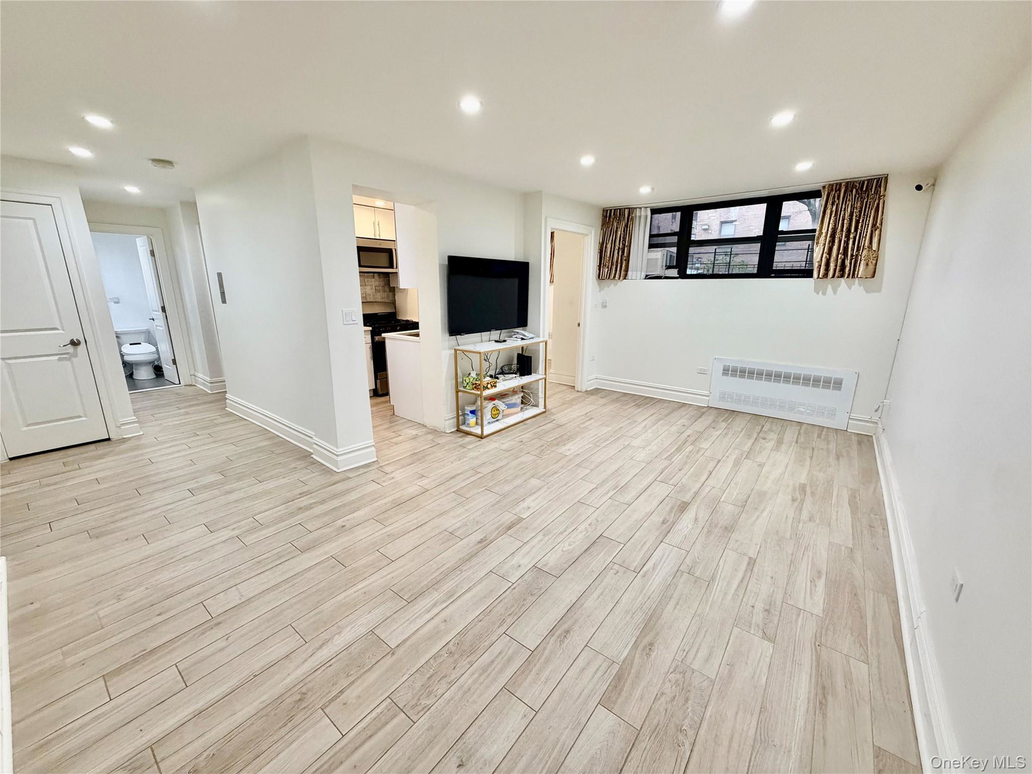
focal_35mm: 14
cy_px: 387
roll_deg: -0.2
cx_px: 516
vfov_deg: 85.7
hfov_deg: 102.1
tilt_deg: -14.6
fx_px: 417
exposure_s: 1/120
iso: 320
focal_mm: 2.22
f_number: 2.2
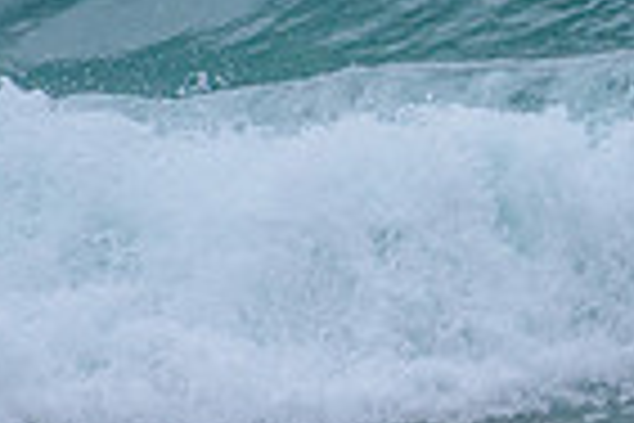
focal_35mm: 2517
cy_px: 119
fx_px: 44324
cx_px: 1240
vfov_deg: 0.5
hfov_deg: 0.8
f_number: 5.6
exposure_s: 1/2000
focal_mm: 500
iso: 1600
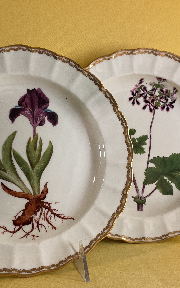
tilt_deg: -1.6
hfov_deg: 29.1
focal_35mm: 44
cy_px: 152
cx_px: 71
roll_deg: +1.2
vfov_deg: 45.2
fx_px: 345
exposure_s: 1/50
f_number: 1.8
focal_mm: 3
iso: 40
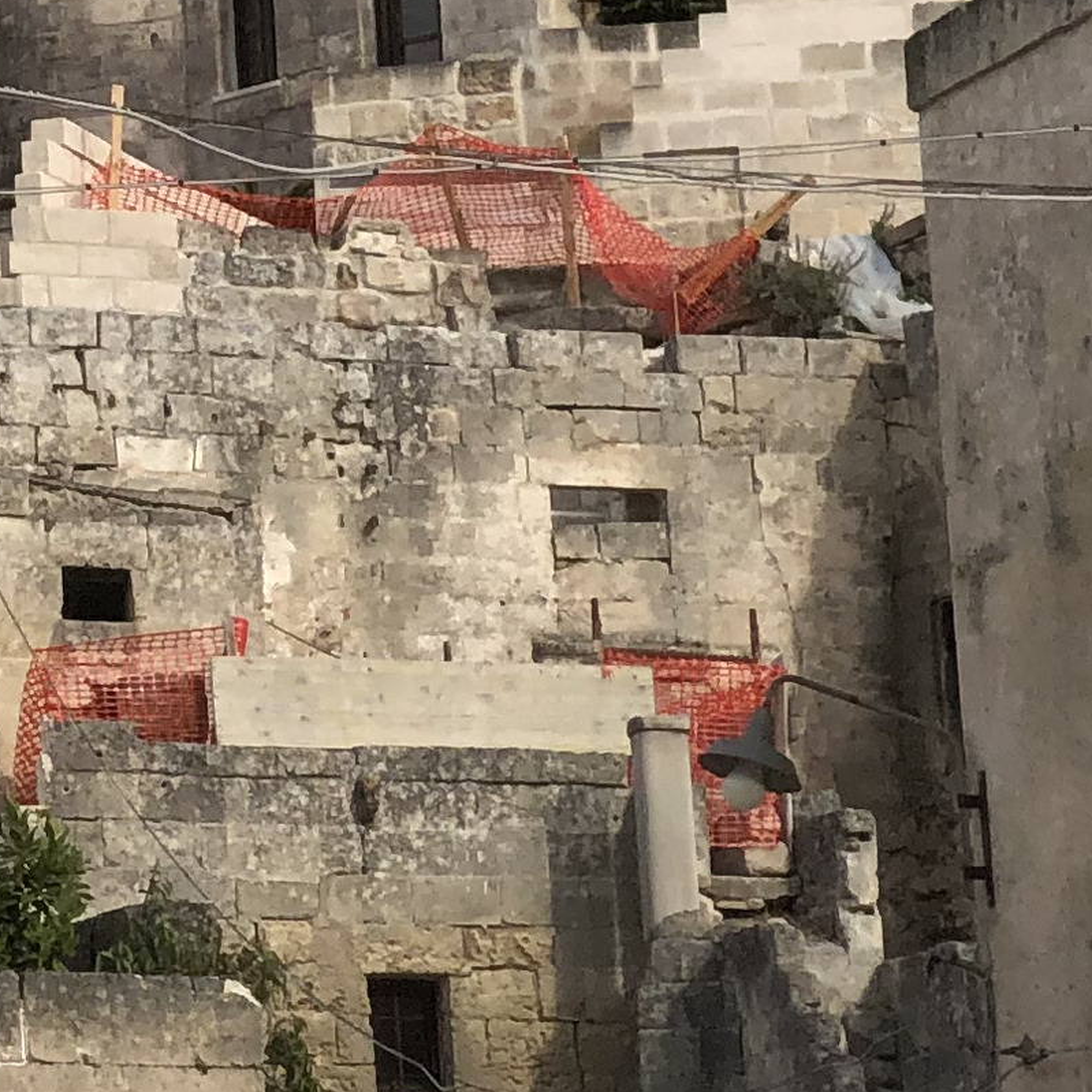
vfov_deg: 7.4
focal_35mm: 230
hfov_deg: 7.3
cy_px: -692
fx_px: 8209
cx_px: -1178
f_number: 2.4
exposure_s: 1/540
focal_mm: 6
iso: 16
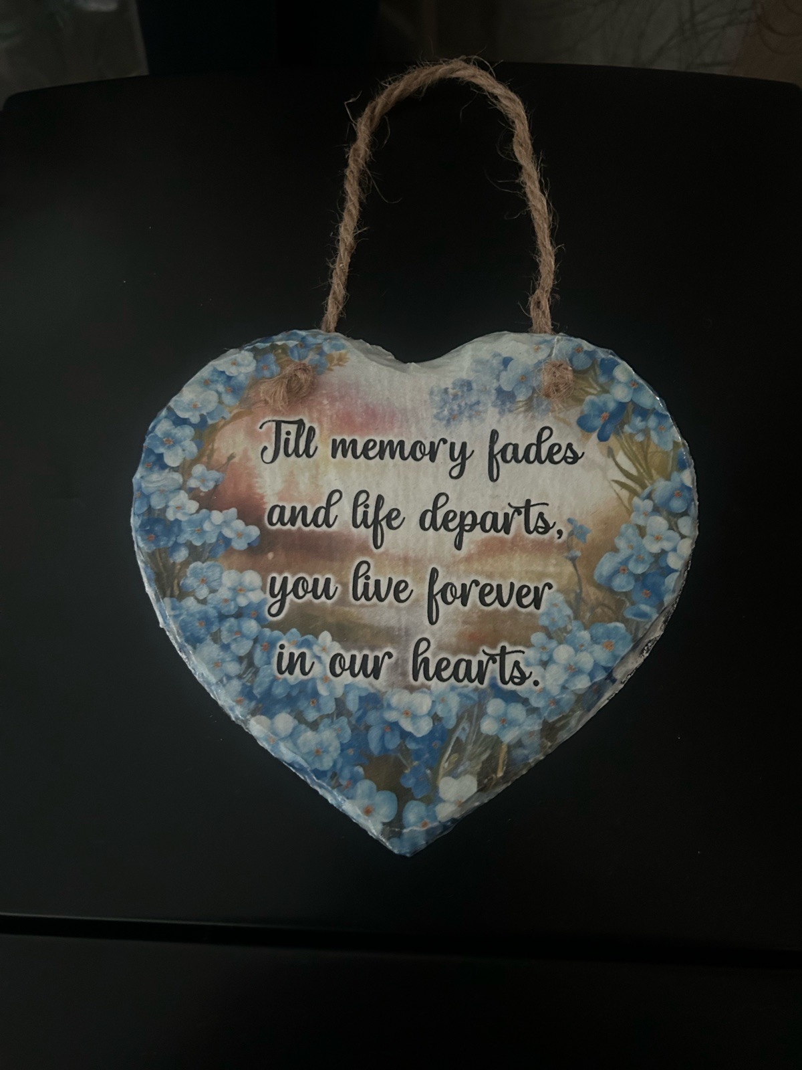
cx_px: 401
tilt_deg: -72.9
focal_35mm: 26
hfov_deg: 53.1
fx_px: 803
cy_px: 535
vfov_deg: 67.3
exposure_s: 1/30
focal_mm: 5.7
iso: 1000
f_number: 1.5
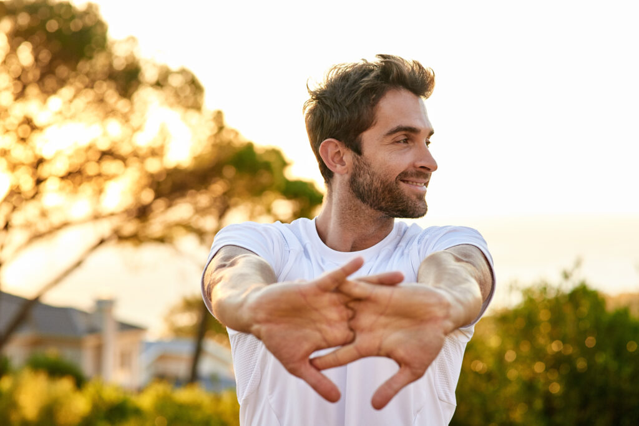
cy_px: 213
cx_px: 320
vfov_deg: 16.1
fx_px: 1509
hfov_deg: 23.9
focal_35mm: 85
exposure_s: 1/500
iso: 800
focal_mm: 85
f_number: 4
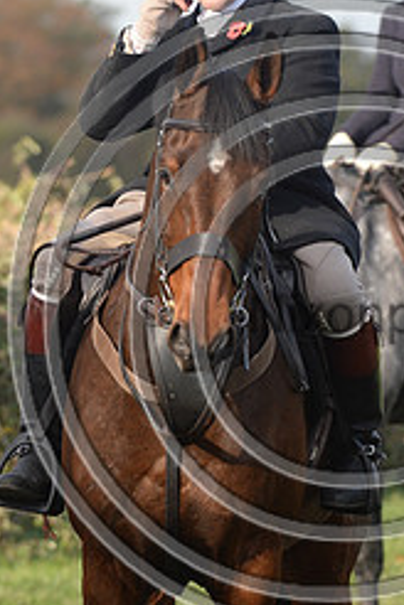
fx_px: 7928
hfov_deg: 2.9
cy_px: 275
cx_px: 296
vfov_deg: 4.4
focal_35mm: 471
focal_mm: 200
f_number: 5
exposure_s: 1/1000
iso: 800
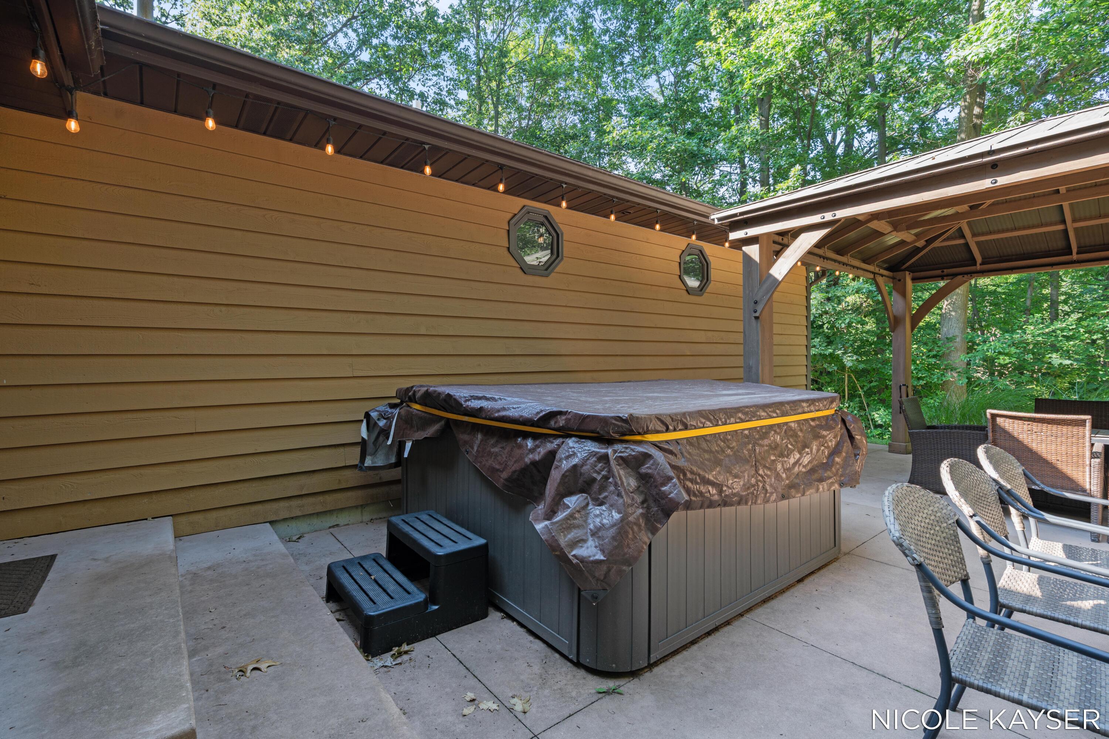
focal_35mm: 16
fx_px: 493
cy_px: 370
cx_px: 554
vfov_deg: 73.7
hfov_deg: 96.7
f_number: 8
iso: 250
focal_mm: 16
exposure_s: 1/20
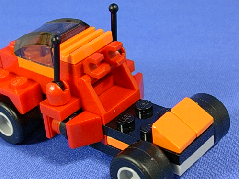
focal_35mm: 86
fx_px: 594
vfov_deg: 17.1
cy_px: 106
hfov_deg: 22.7
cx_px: 102
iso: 70
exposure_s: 1/5.1
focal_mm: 10.2
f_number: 3.6
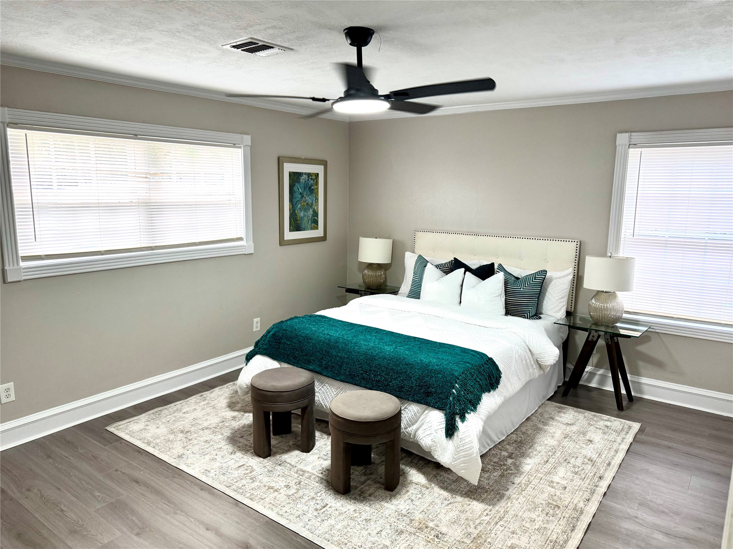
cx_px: 366
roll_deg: -0.5
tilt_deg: -9.0
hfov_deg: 71.6
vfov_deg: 56.8
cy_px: 274
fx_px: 508
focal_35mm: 24
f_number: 1.78
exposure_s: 1/120
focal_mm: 6.76
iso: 160
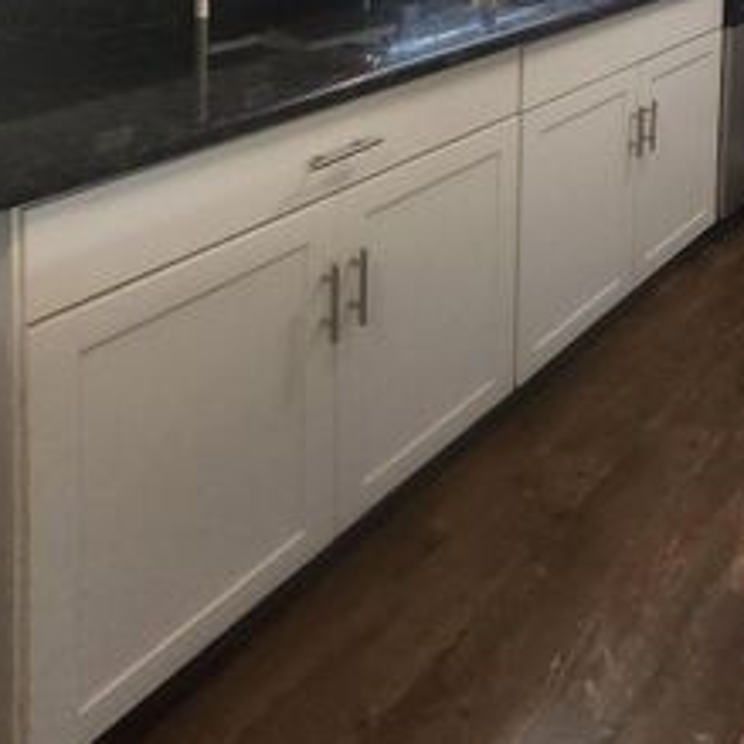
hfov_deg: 40.2
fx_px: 851
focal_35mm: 35
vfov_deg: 36.5
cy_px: -148
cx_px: 775
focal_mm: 1.74
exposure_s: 1/60
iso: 320
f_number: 2.2
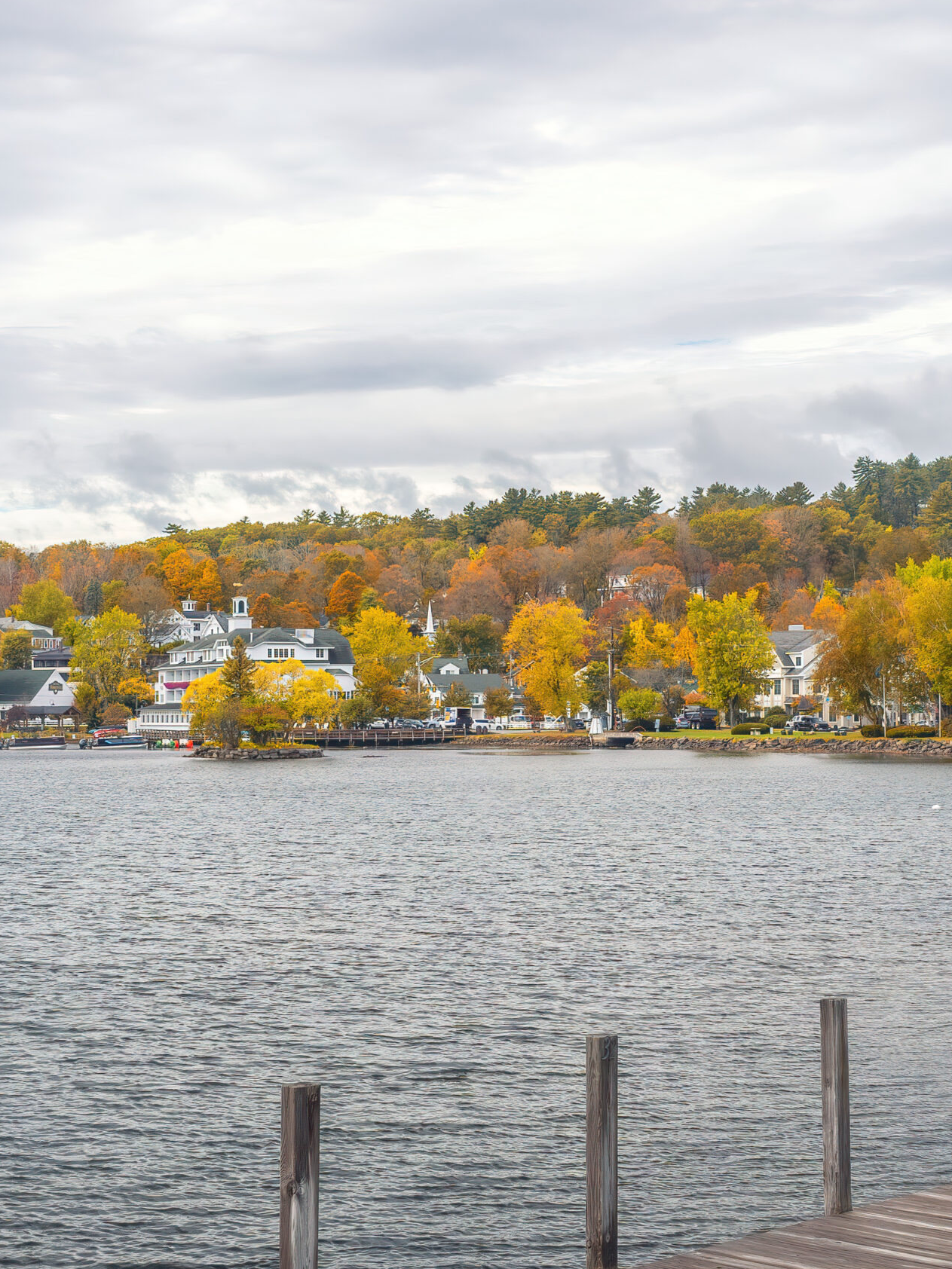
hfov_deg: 19.4
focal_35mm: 76
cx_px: 403
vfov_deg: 25.7
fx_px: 2787
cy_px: 633
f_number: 9
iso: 160
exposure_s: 1/60
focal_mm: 35
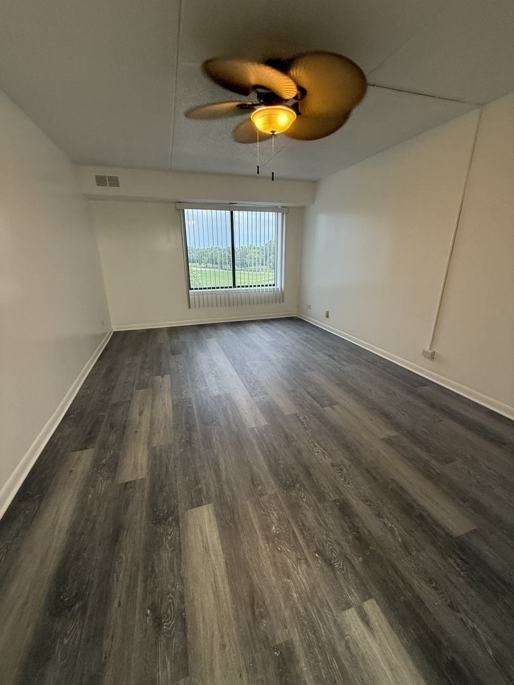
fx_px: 277
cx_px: 257
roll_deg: +0.8
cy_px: 342
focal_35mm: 14
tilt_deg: -18.5
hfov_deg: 85.7
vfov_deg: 102.1
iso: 250
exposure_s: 1/120
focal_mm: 2.22
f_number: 2.2
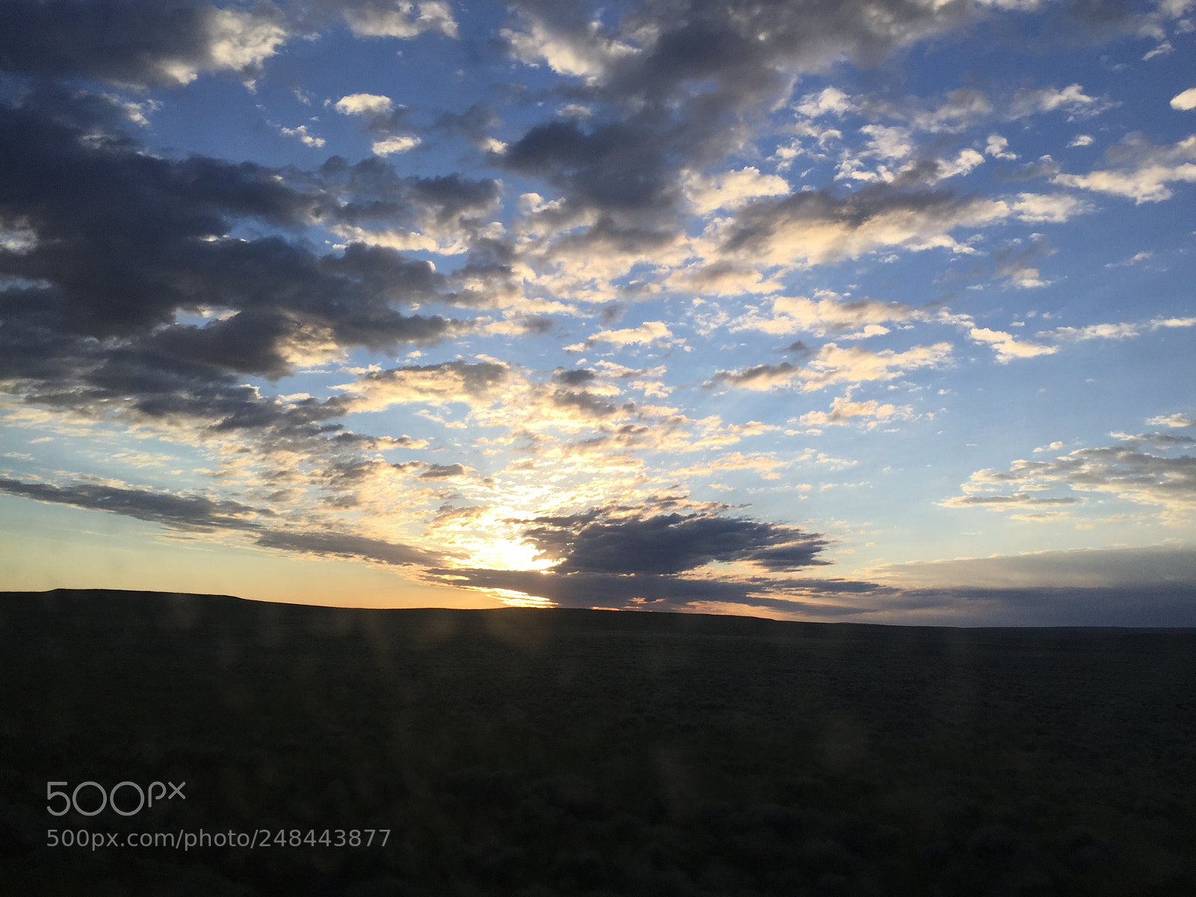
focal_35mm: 29
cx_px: 598
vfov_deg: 48.2
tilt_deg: +9.9
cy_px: 448
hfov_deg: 61.7
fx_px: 1002
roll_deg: +0.5
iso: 32
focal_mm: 4.15
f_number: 2.2
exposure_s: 1/211
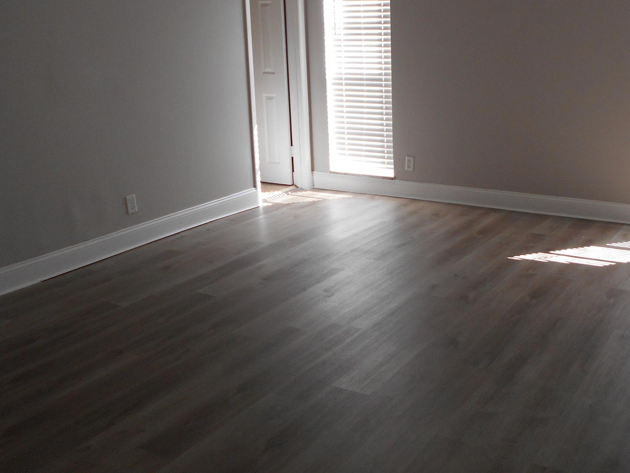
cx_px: 413
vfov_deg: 37.6
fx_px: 692
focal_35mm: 38
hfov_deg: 48.3
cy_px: 195
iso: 140
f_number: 3.2
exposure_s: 1/30
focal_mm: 4.6
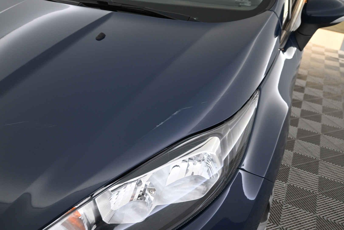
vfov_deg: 44.6
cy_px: 115
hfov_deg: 63.2
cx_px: 172
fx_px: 279
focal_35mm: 29
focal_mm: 19.5
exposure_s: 1/30
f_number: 3.8
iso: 800
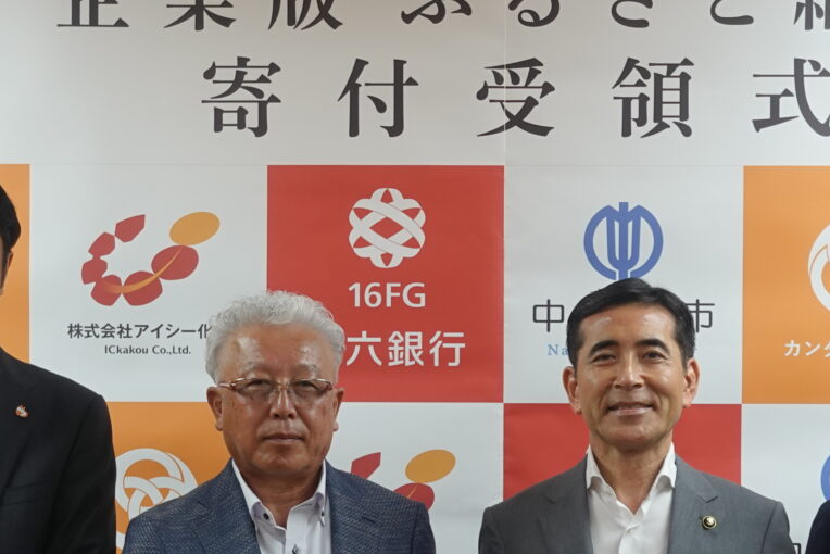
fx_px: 2491
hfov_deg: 18.9
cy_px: 495
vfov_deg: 12.6
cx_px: 556
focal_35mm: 108
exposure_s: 1/60
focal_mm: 16.29
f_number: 2.8
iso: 200
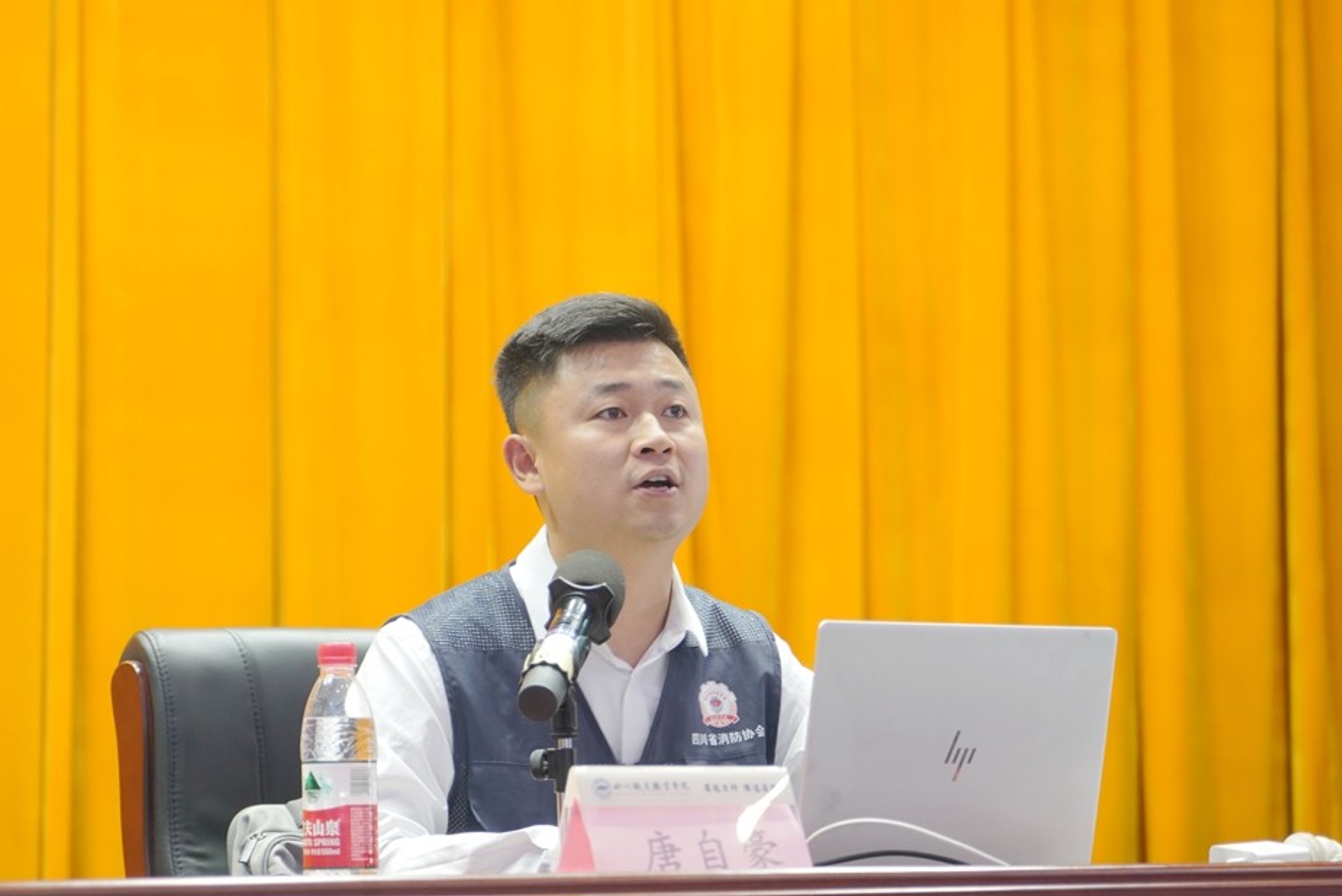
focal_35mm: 102
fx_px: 3803
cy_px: 531
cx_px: 624
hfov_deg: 20.0
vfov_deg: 13.4
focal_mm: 70
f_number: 4
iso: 1000
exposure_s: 1/10
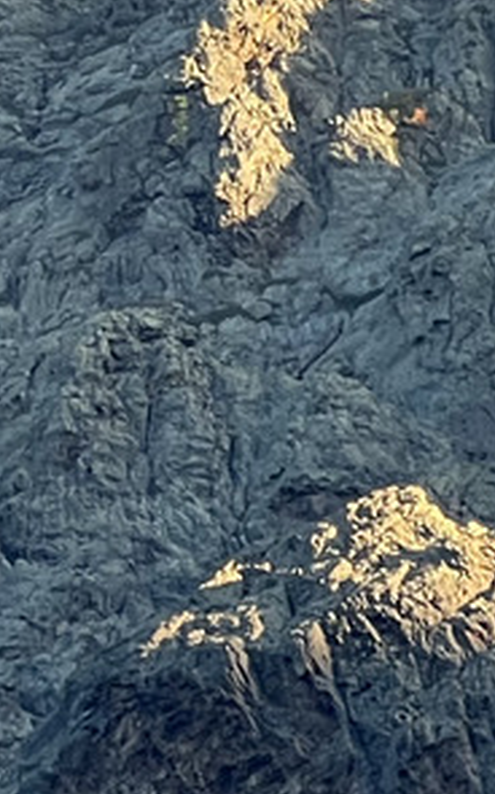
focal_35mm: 443
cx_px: -1108
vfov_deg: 4.7
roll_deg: -1.4
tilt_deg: +17.2
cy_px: 624
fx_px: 9576
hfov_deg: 2.9
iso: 32
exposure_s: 1/119
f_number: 2.8
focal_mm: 9
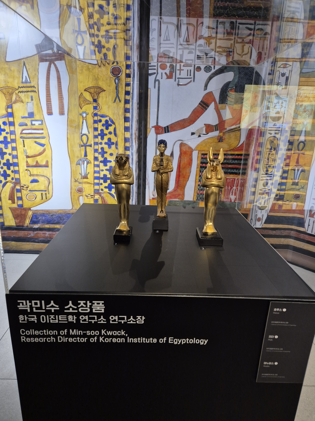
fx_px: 280
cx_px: 158
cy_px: 210
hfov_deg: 58.8
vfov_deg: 74.0
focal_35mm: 23
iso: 640
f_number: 1.8
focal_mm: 5.4
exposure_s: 1/120
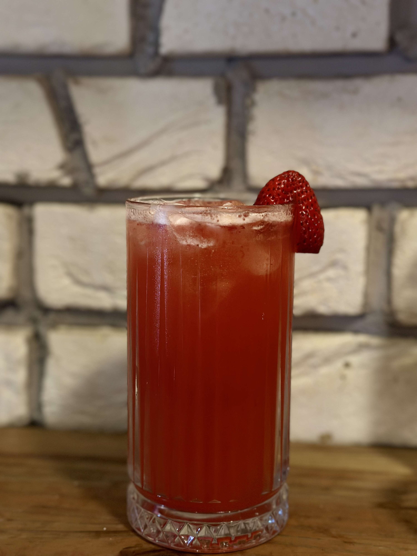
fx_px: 771
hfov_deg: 30.3
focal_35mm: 48
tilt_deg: -8.8
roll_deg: -0.2
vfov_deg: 39.7
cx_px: 208
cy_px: 278
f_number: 1.78
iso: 320
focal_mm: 6.86
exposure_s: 1/50
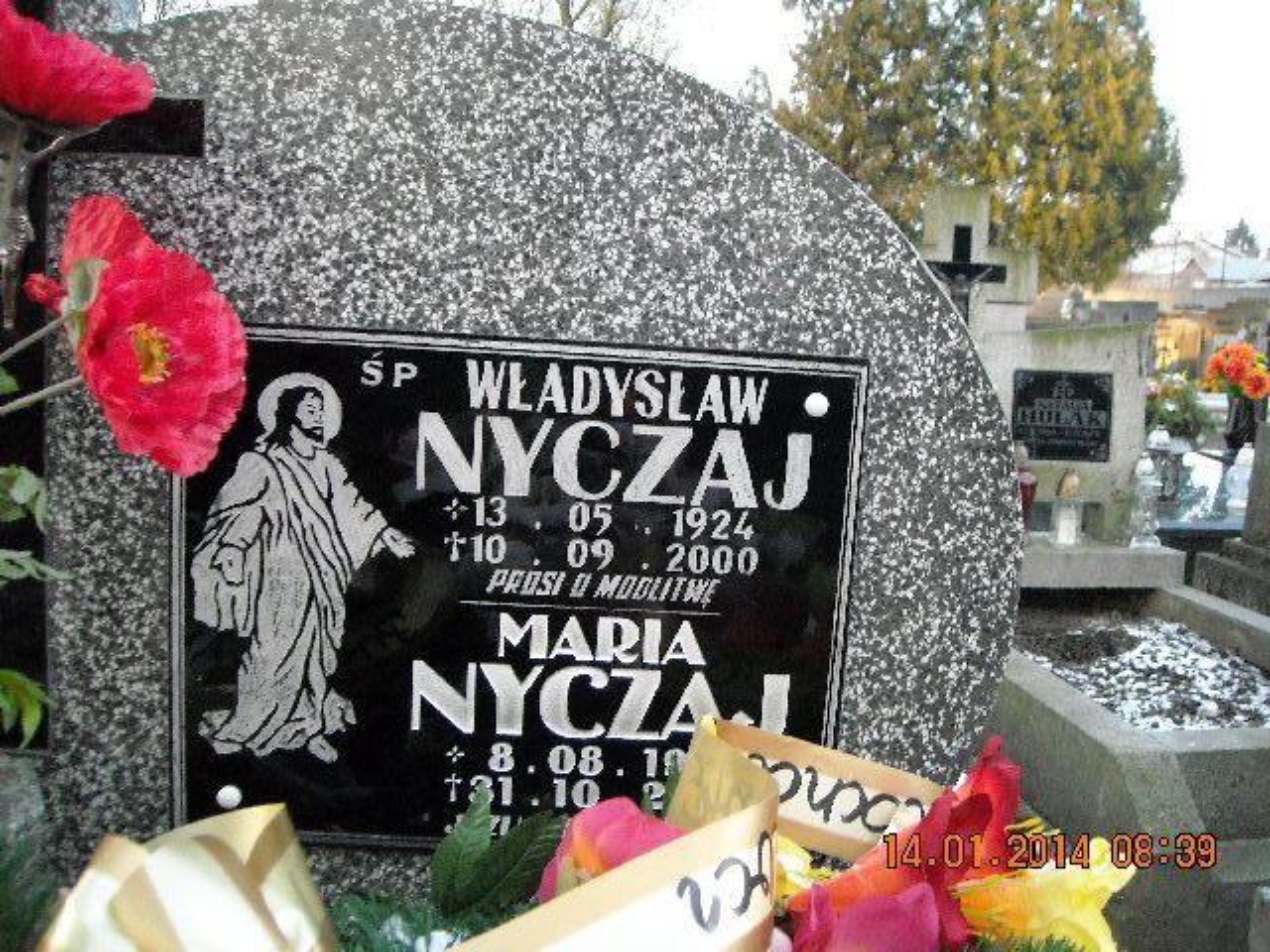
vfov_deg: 40.7
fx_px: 1284
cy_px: 476
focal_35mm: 35
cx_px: 635
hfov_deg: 52.6
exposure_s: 1/192
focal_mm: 5.7
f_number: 2.8
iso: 541
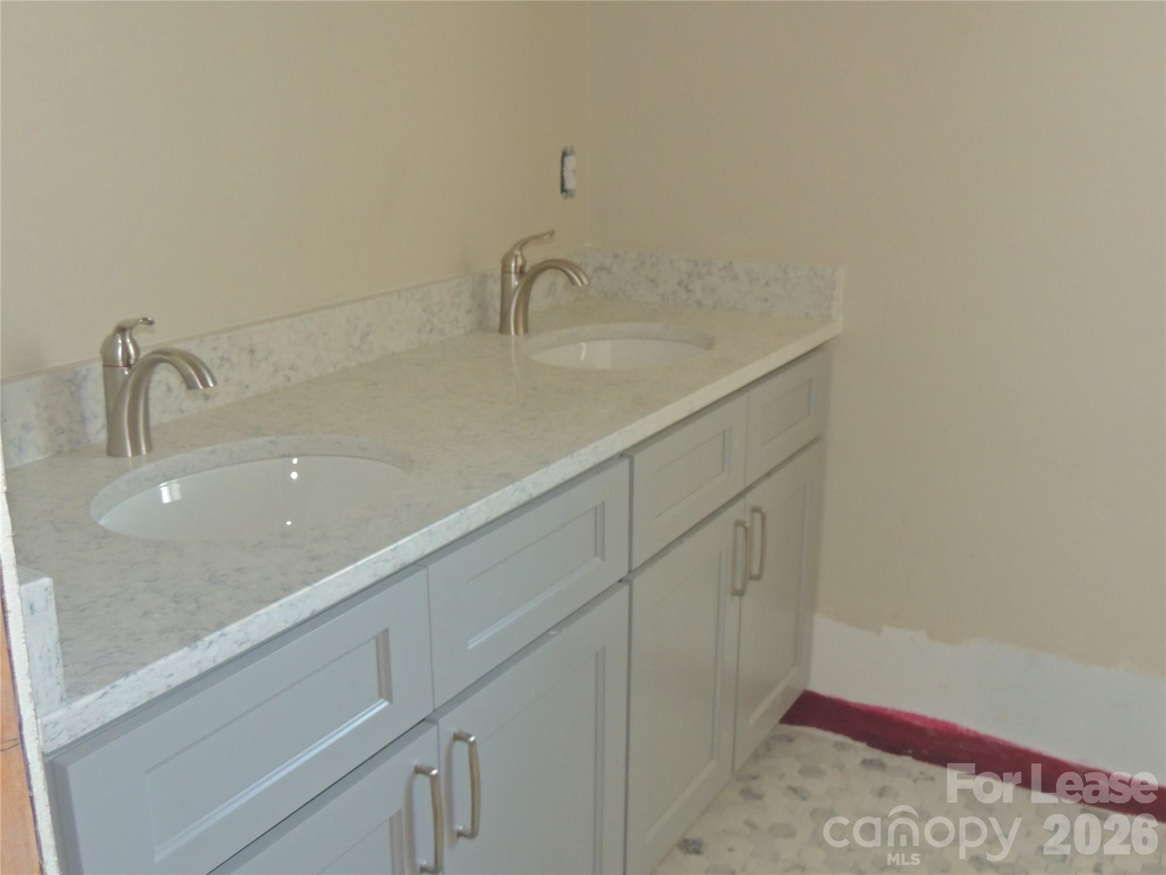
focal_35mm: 35
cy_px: 438
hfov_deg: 52.6
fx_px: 1179
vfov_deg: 40.7
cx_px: 583
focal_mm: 6.2
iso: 400
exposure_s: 1/40
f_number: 3.3
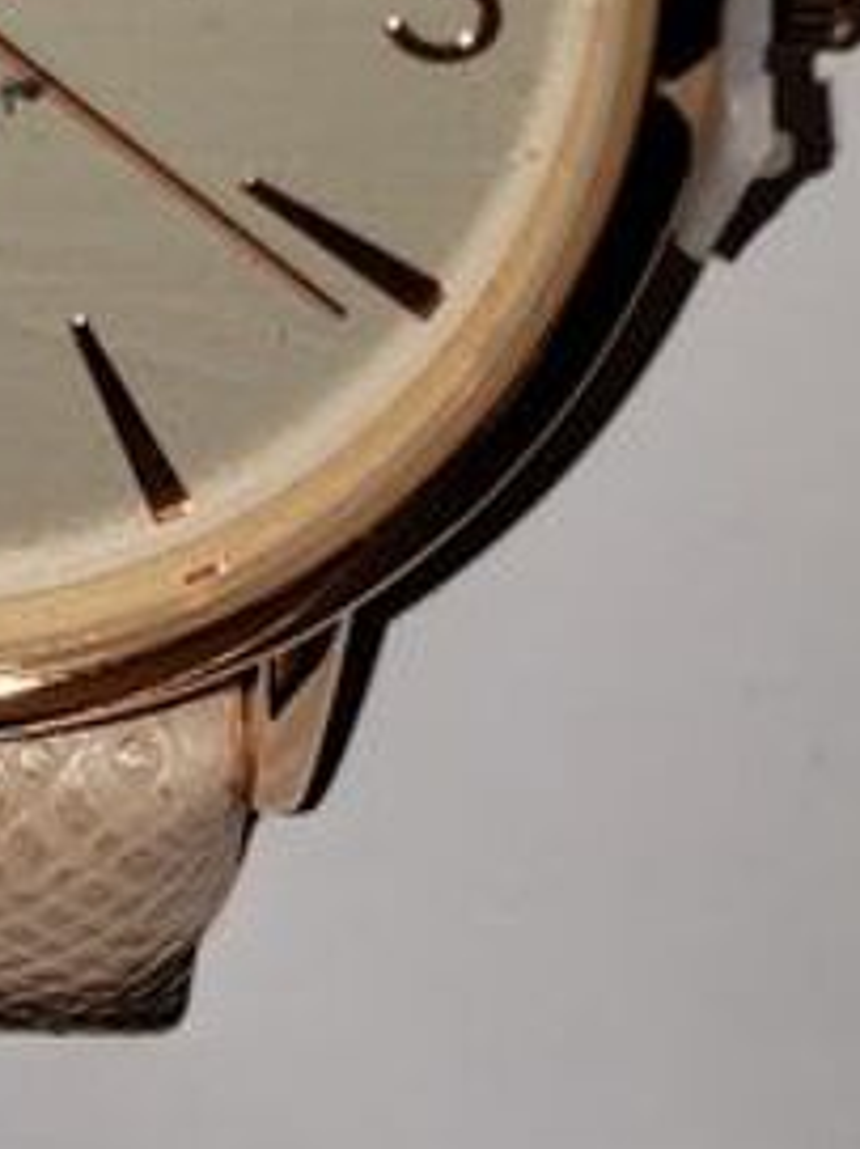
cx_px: -30
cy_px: 833
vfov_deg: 15.4
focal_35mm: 128
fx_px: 4243
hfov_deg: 11.4
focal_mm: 4.3
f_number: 1.5
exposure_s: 1/2283
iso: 50
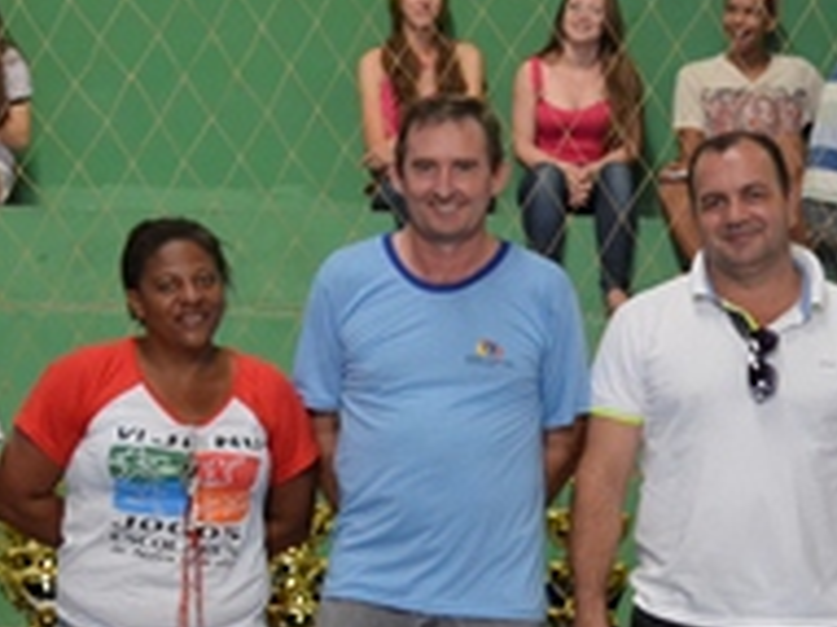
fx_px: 3794
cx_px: 92
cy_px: 289
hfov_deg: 12.5
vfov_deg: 9.4
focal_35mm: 157
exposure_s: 1/60
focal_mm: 26
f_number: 4.2
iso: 800
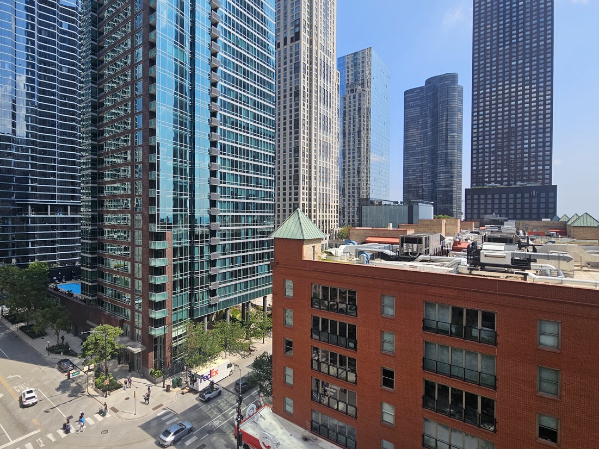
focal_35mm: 17
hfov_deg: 89.7
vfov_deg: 74.7
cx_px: 236
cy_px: 215
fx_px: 294
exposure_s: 1/1732
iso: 50
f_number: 2.2
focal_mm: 2.2
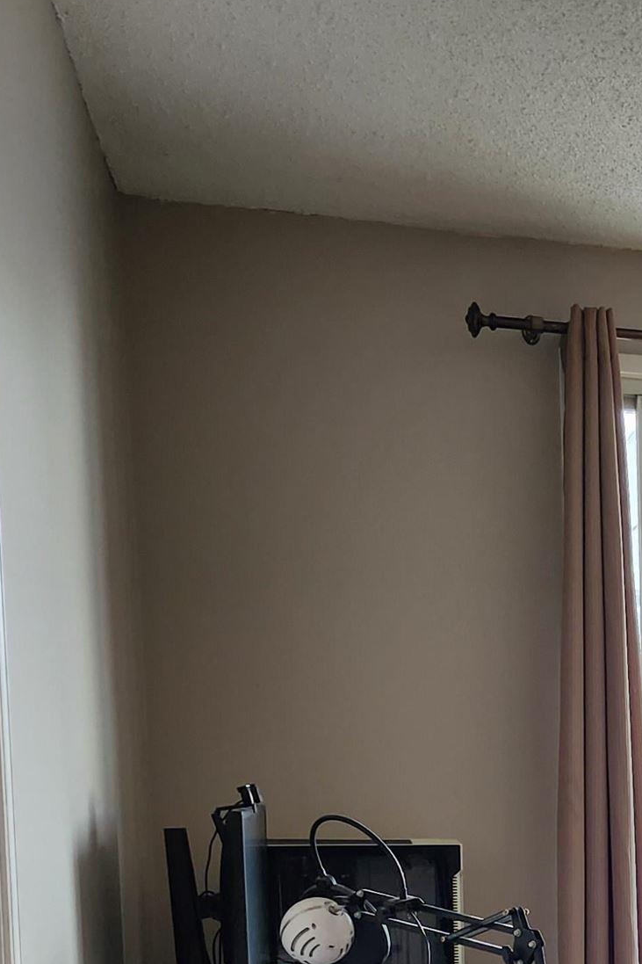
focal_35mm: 67
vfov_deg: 28.3
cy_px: 958
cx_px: 962
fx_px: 1793
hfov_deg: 18.1
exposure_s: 1/120
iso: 160
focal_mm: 5.54
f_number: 1.8
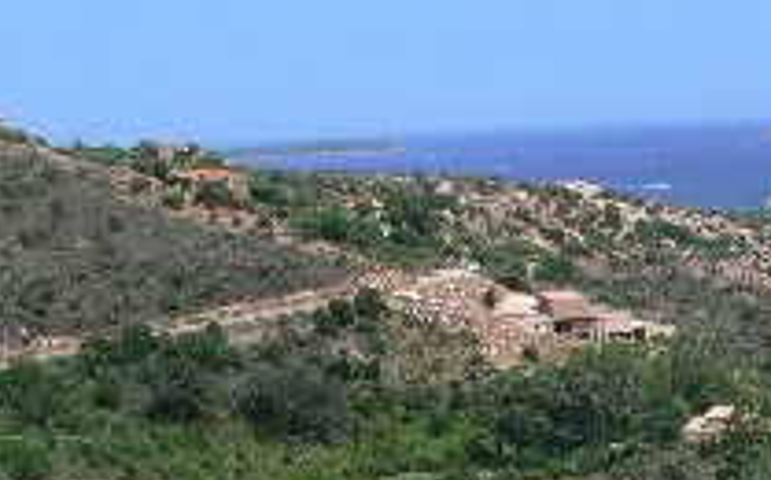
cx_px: 819
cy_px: 679
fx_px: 1910
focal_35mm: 91
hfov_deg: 21.8
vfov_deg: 13.6
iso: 80
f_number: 5.6
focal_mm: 7.4
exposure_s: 1/100
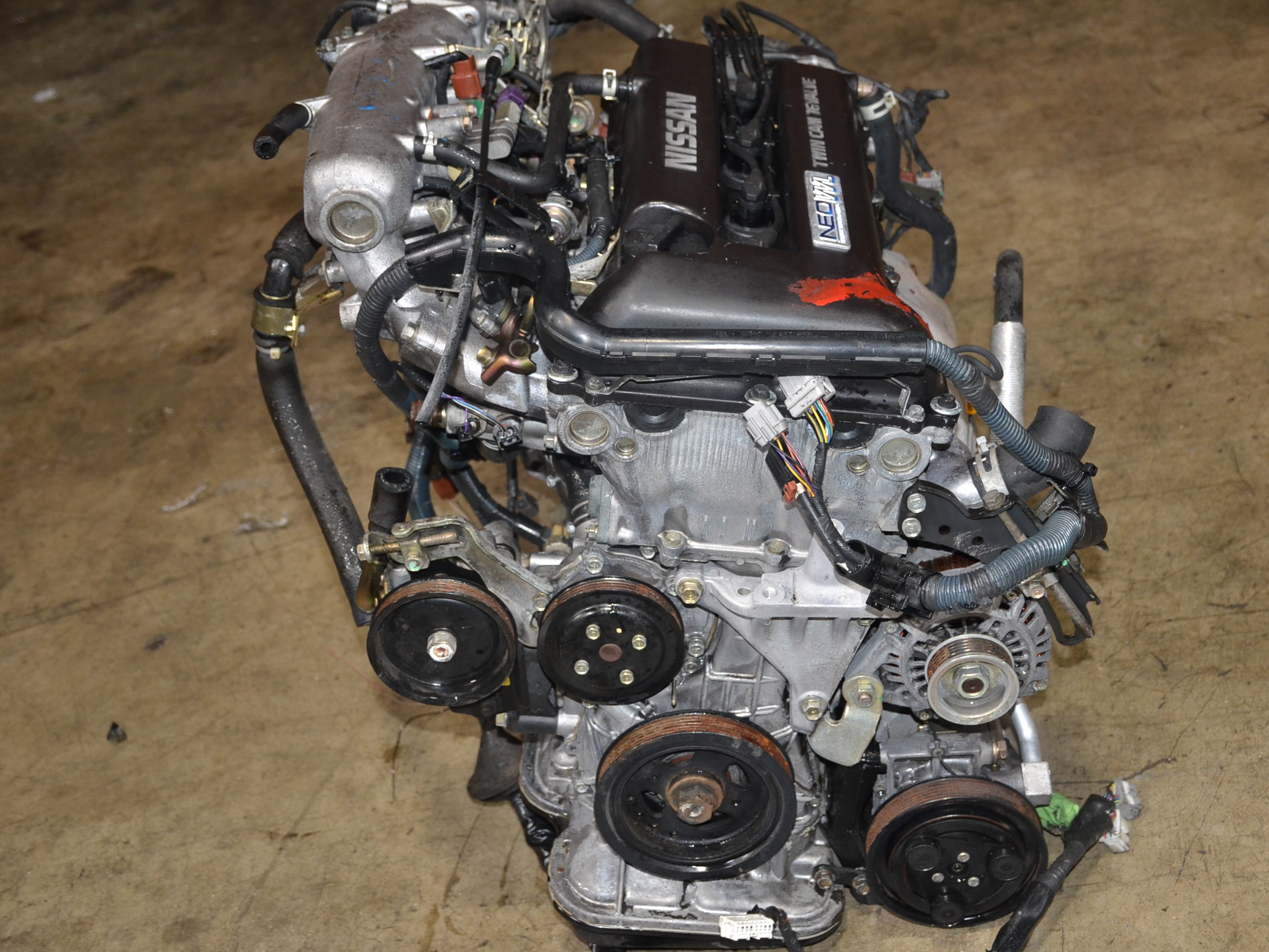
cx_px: 715
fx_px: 1943
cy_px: 476
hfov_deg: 36.1
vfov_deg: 27.5
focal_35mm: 53
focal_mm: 32
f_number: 4
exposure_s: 1/60
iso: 800
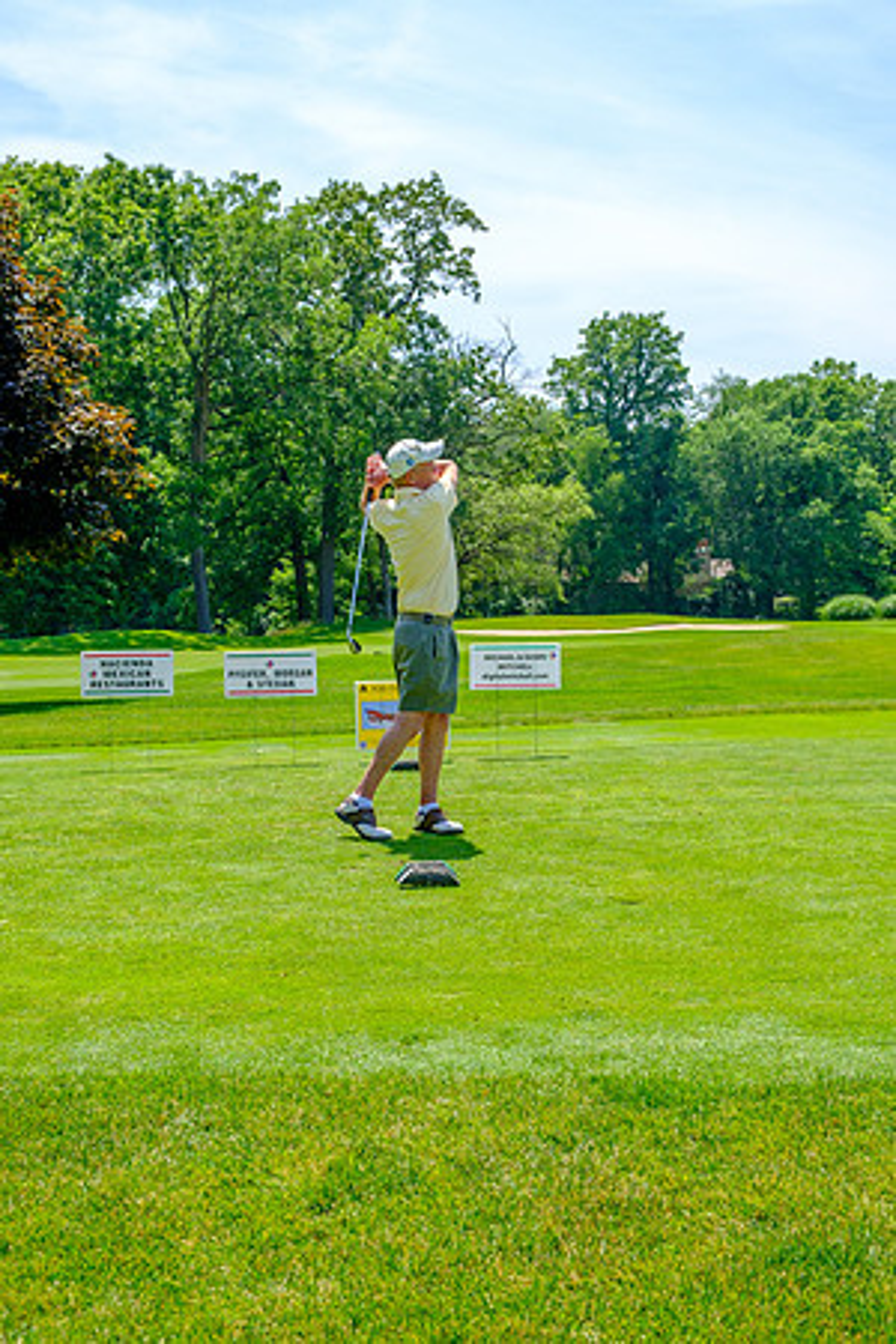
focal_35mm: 47
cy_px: 672
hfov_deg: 28.6
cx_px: 448
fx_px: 1755
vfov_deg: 41.9
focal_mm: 31.5
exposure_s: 1/250
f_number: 6.4
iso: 200
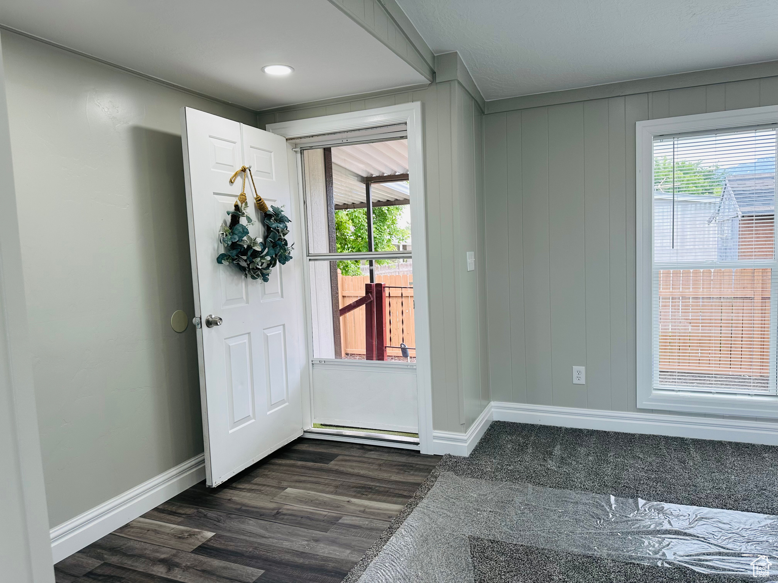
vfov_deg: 56.8
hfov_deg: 71.6
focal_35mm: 24
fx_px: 539
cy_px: 292
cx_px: 389
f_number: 1.78
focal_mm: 6.86
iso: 80
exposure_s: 1/121
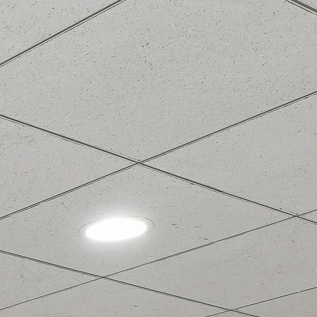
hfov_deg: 12.5
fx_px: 1264
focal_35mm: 122
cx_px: -321
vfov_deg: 12.2
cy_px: 688
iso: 400
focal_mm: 16
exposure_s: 1/4
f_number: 8
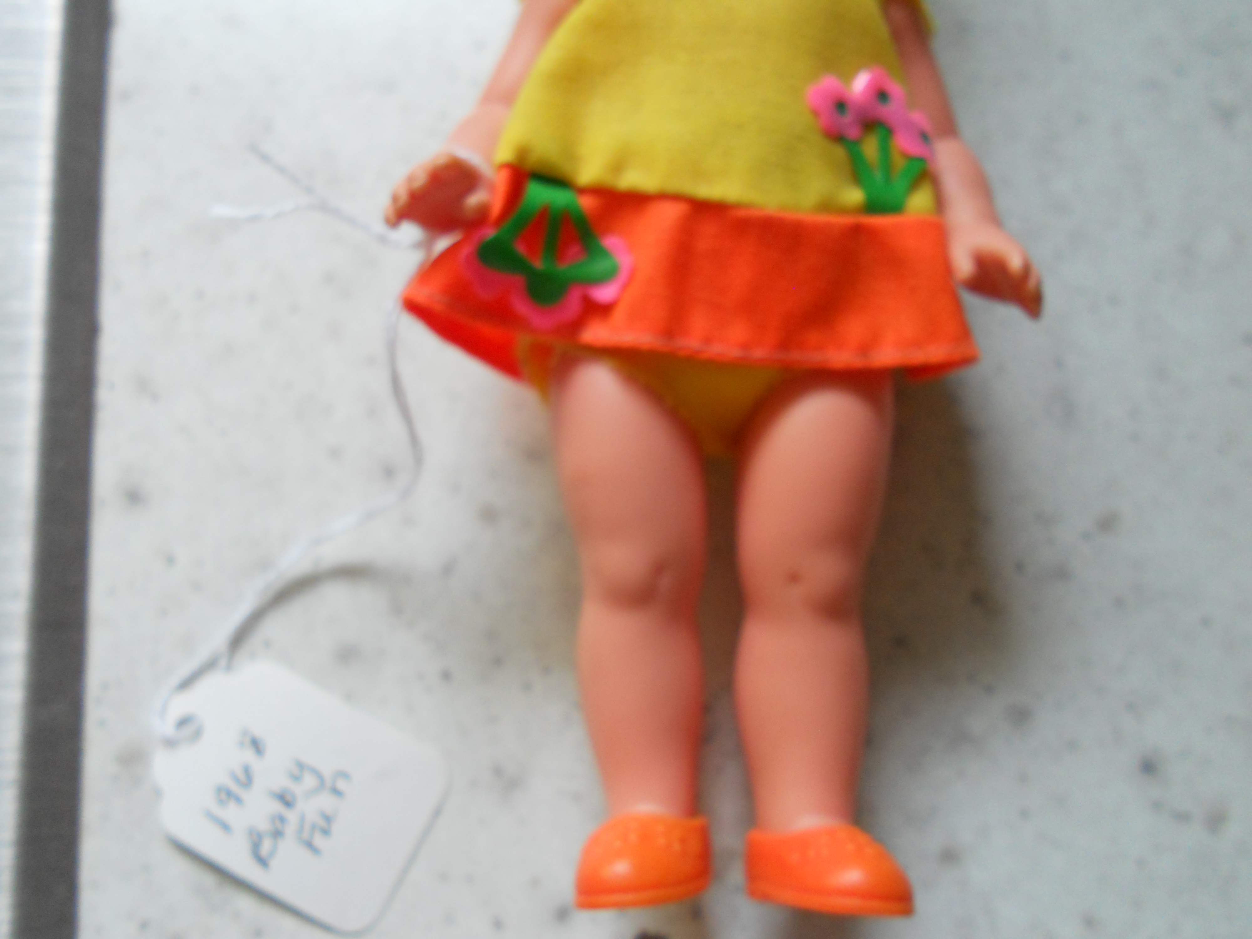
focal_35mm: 32
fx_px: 1157
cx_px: 626
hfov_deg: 56.8
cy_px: 470
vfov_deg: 44.2
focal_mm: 5.8
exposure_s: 1/30
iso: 320
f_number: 3.5
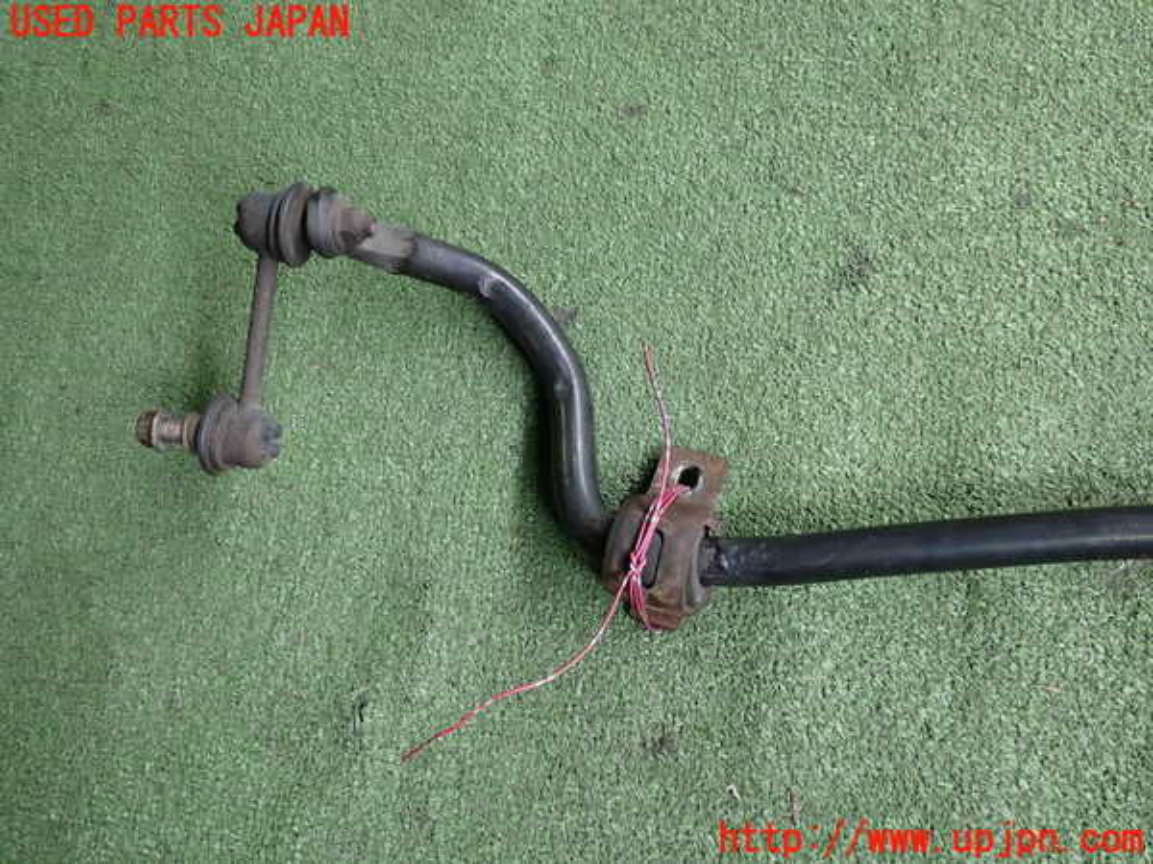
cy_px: 432
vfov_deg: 46.8
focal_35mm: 30
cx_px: 576
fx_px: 999
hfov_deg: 60.0
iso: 320
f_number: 2.3
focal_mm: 5.4
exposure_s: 1/125
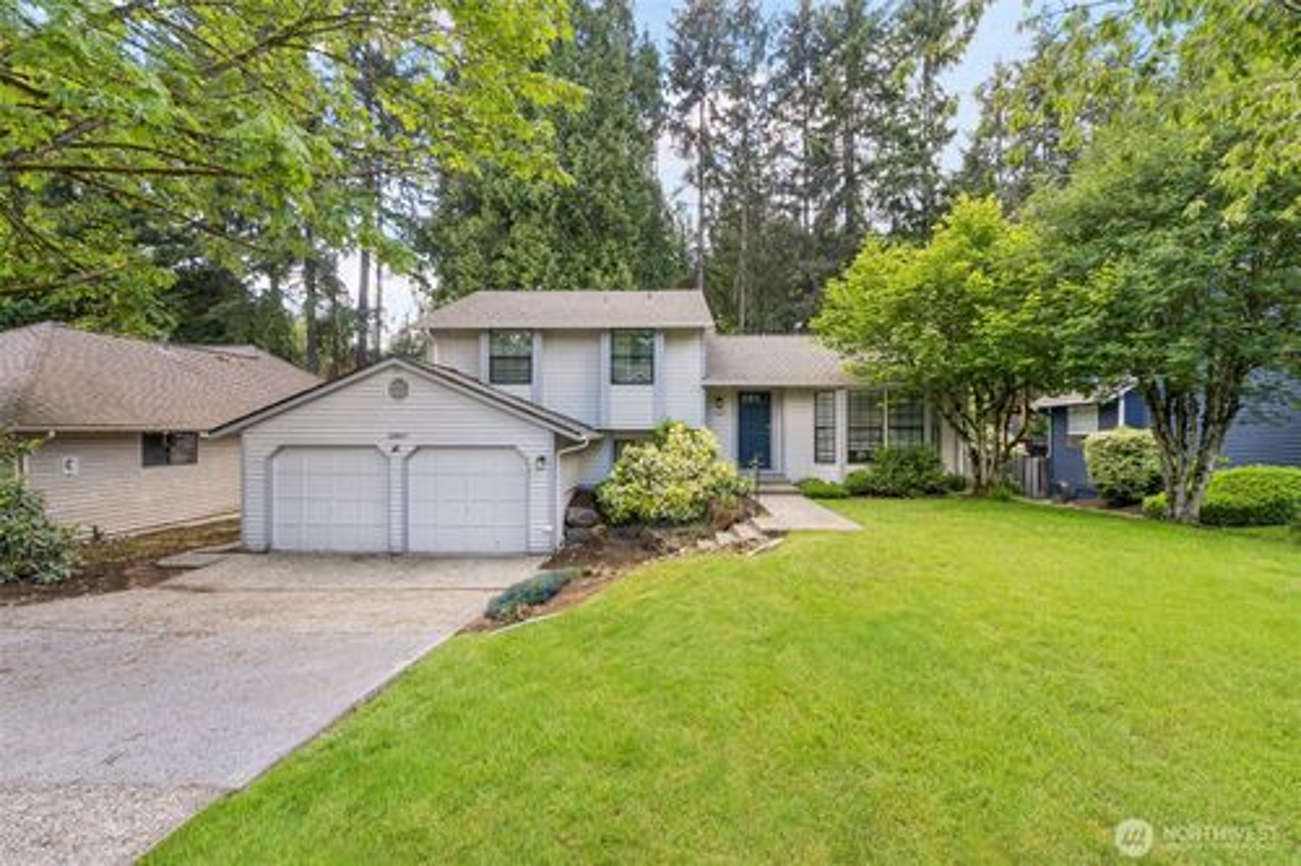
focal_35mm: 15
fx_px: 542
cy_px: 433
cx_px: 650
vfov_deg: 77.3
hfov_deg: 100.4
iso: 250
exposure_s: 1/30
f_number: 9
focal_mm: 10
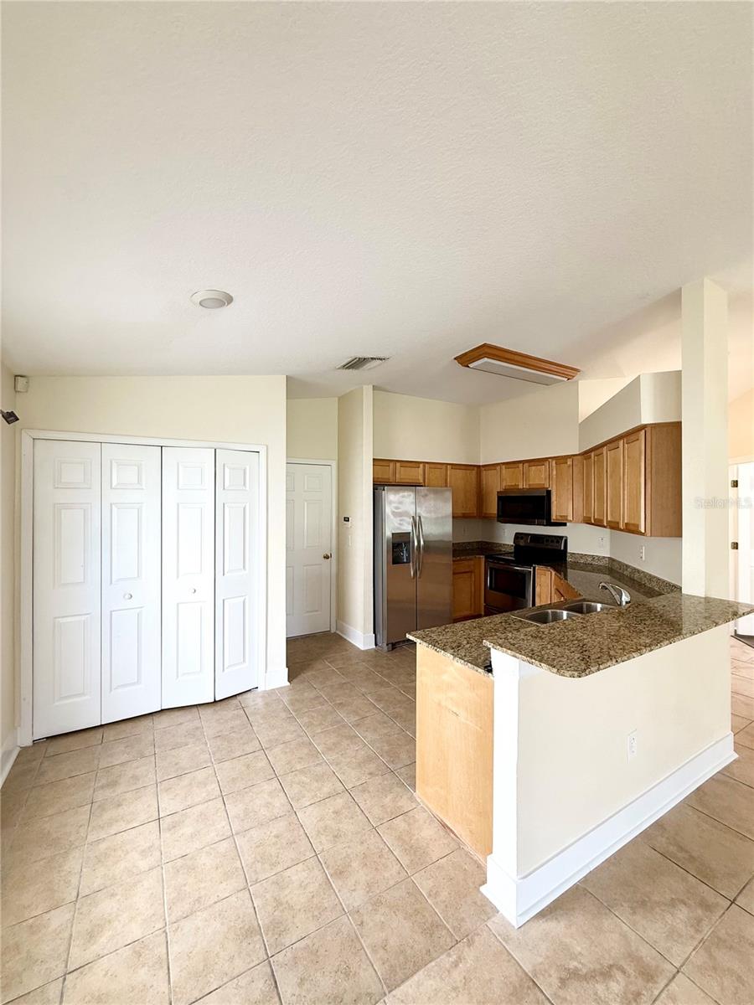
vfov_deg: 102.1
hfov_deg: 85.7
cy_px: 502
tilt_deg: +0.5
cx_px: 377
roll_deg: -0.6
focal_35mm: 14
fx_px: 407
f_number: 2.2
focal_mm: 2.22
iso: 160
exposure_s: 1/120
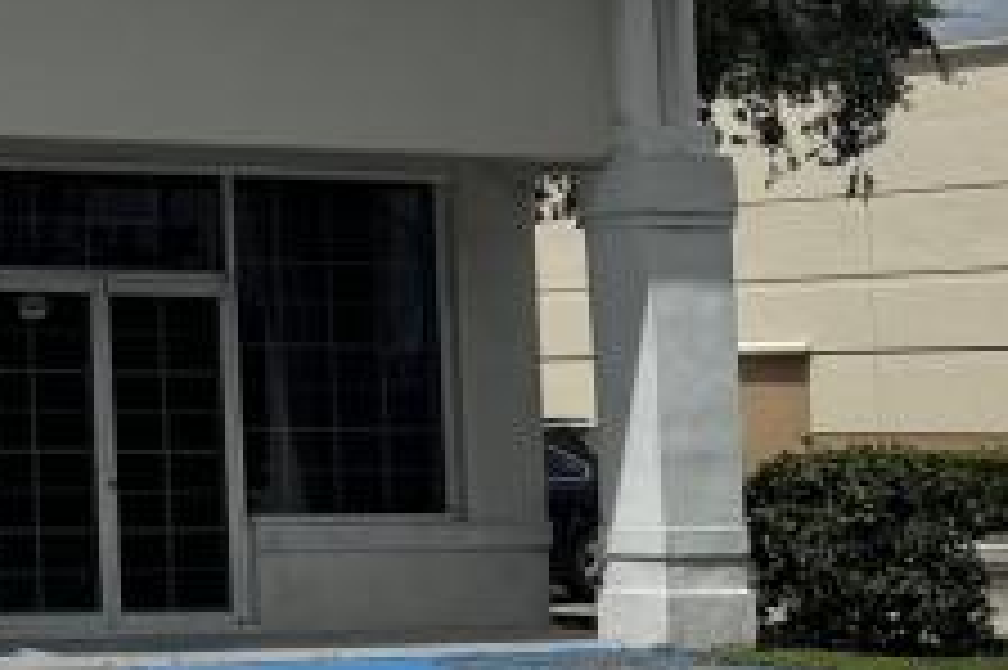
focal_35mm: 107
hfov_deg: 15.8
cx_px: -891
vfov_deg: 12.7
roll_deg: +0.7
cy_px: 162
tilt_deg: +2.4
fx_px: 2994
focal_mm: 6.76
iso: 80
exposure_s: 1/12346
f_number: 1.78
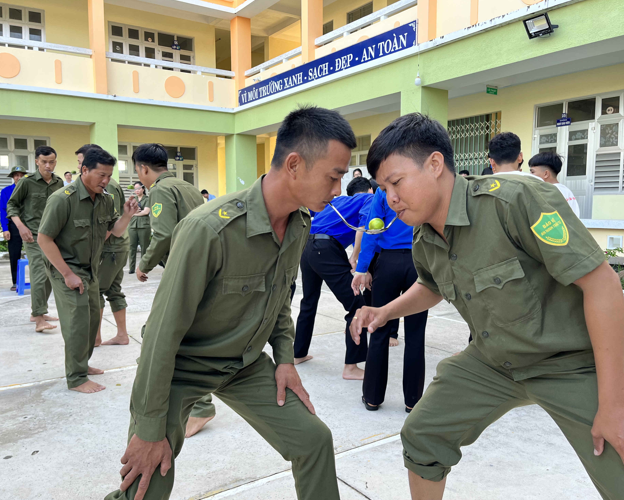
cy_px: 254
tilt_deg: -5.4
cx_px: 308
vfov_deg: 51.5
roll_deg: +0.4
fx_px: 517
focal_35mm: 28
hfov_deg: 62.2
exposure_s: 1/122
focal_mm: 5.1
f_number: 1.6
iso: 40
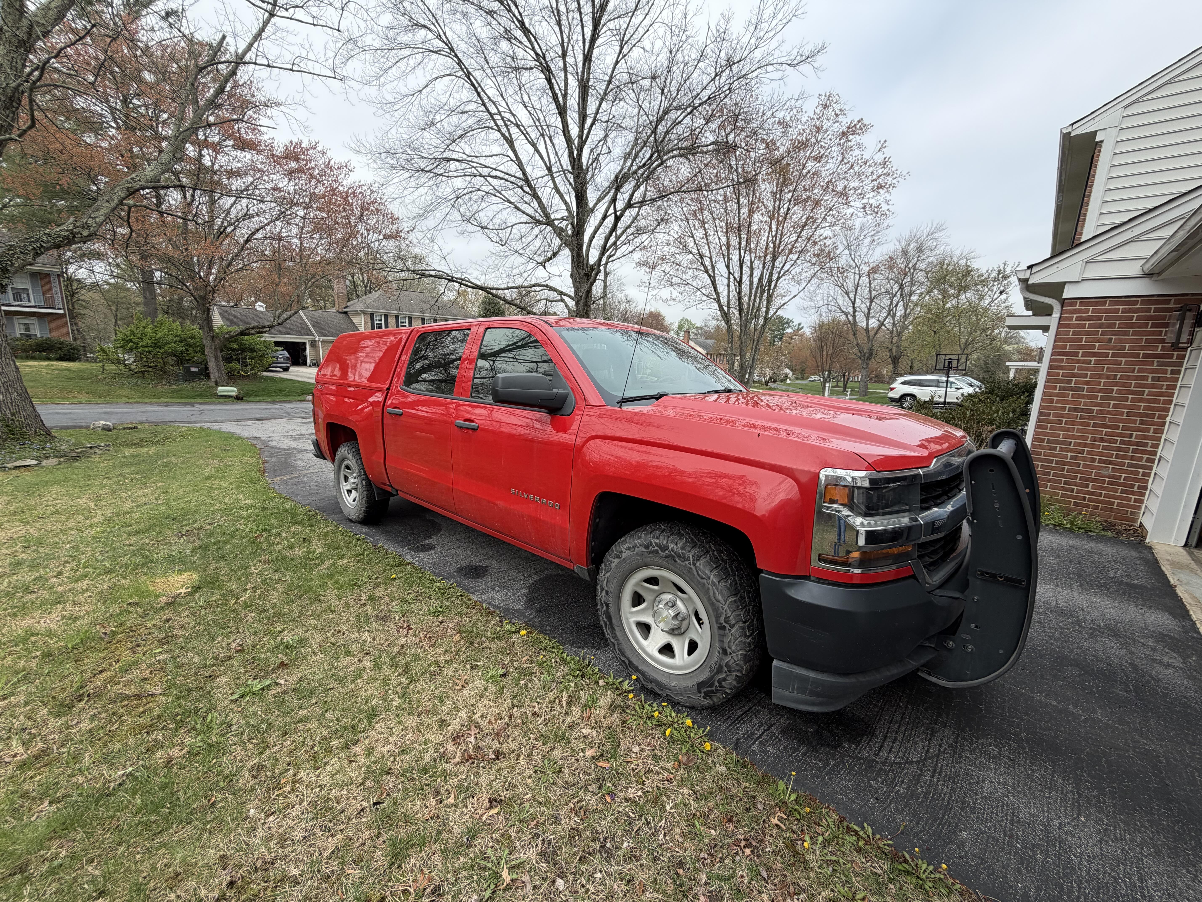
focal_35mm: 14
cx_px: 601
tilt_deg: -11.8
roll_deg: -2.6
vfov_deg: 85.7
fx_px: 486
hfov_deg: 102.1
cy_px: 451
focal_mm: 2.22
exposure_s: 1/770
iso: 40
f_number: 2.2
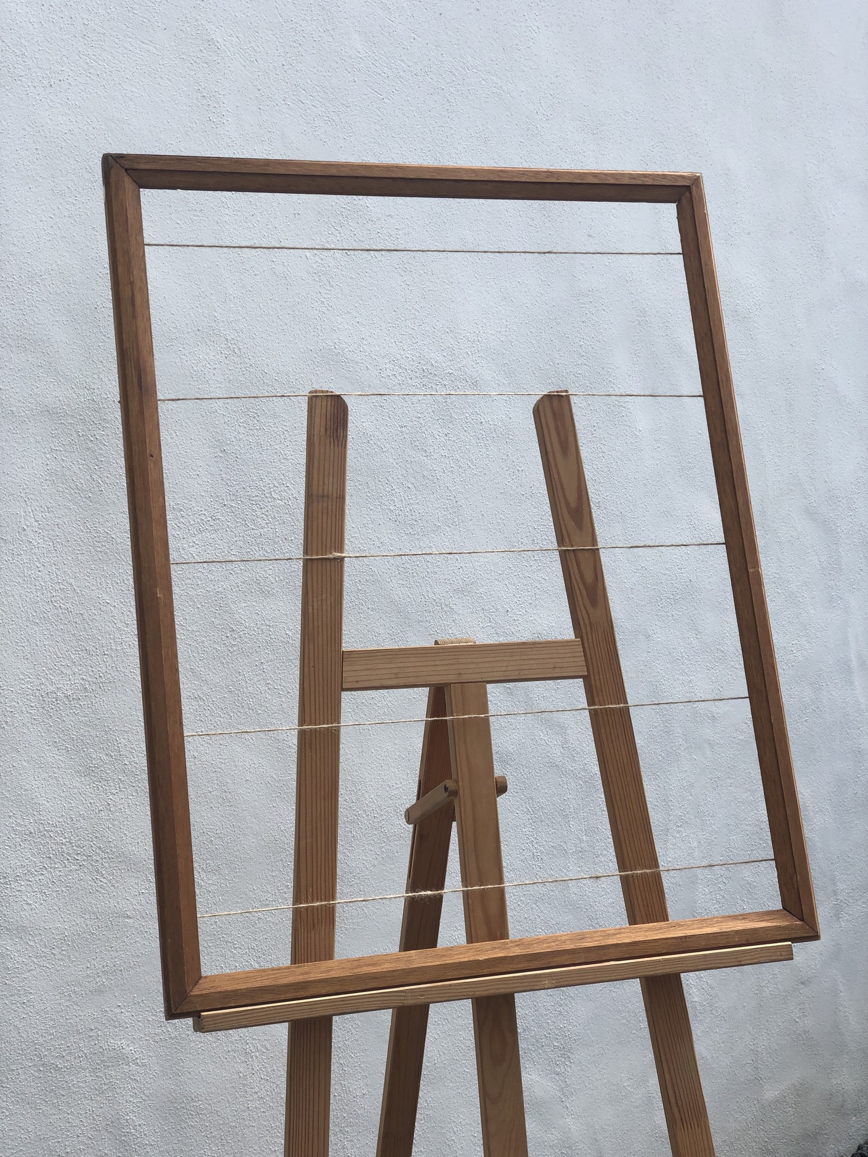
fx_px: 1739
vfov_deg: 36.8
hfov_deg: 28.0
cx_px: 434
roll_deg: -0.8
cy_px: 578
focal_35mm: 52
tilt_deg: -7.5
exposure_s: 1/899
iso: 16
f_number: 2.4
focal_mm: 6
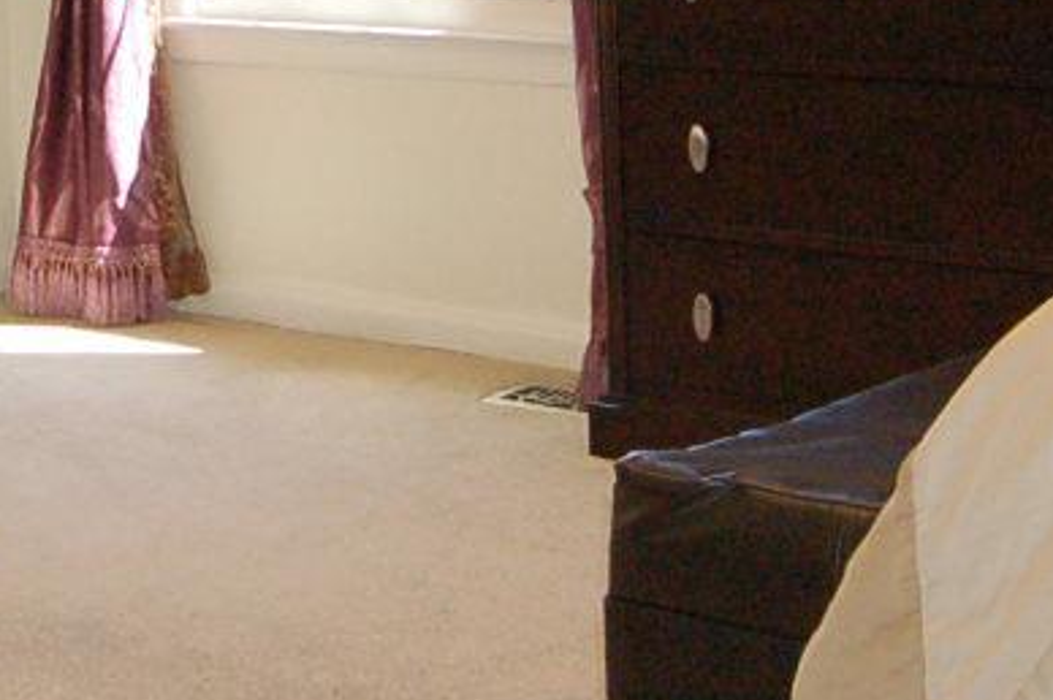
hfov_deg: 19.8
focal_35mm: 99
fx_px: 2891
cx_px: -68
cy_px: -201
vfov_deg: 13.3
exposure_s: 1/80
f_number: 7.1
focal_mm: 17
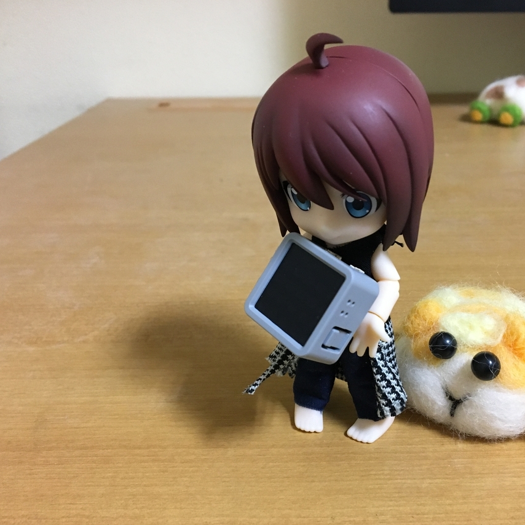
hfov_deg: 45.7
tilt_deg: -24.0
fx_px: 618
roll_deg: +1.0
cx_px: 328
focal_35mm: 36
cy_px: 270
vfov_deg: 46.0
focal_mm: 4.15
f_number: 2.2
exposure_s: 1/30
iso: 200
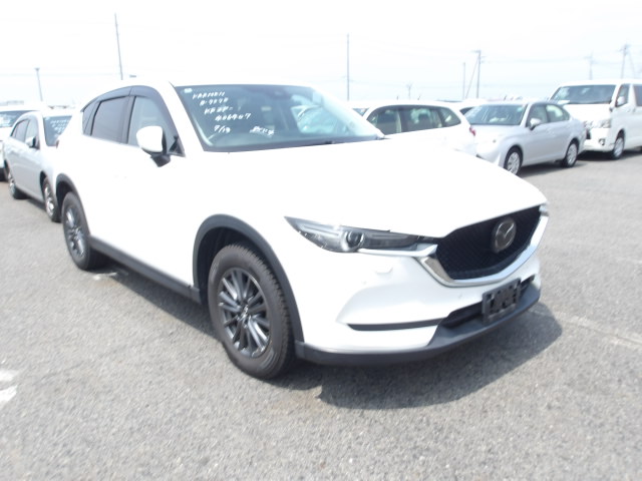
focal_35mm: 27
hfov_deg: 65.3
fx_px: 501
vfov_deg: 51.4
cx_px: 321
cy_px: 240
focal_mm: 4.9
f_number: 10.4
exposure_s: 1/60
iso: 100
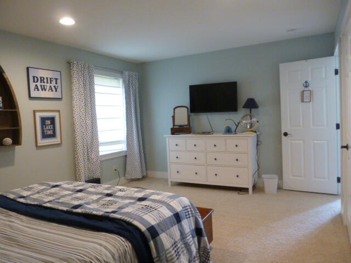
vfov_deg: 54.9
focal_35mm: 25
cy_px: 132
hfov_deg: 69.4
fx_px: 253
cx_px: 176
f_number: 3.3
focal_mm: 4.1
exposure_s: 1/20
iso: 400
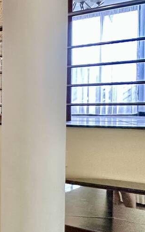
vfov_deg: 46.2
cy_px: 117
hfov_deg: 16.0
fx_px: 272
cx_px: -189
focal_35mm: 43
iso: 250
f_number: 2.2
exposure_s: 1/120
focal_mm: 2.22
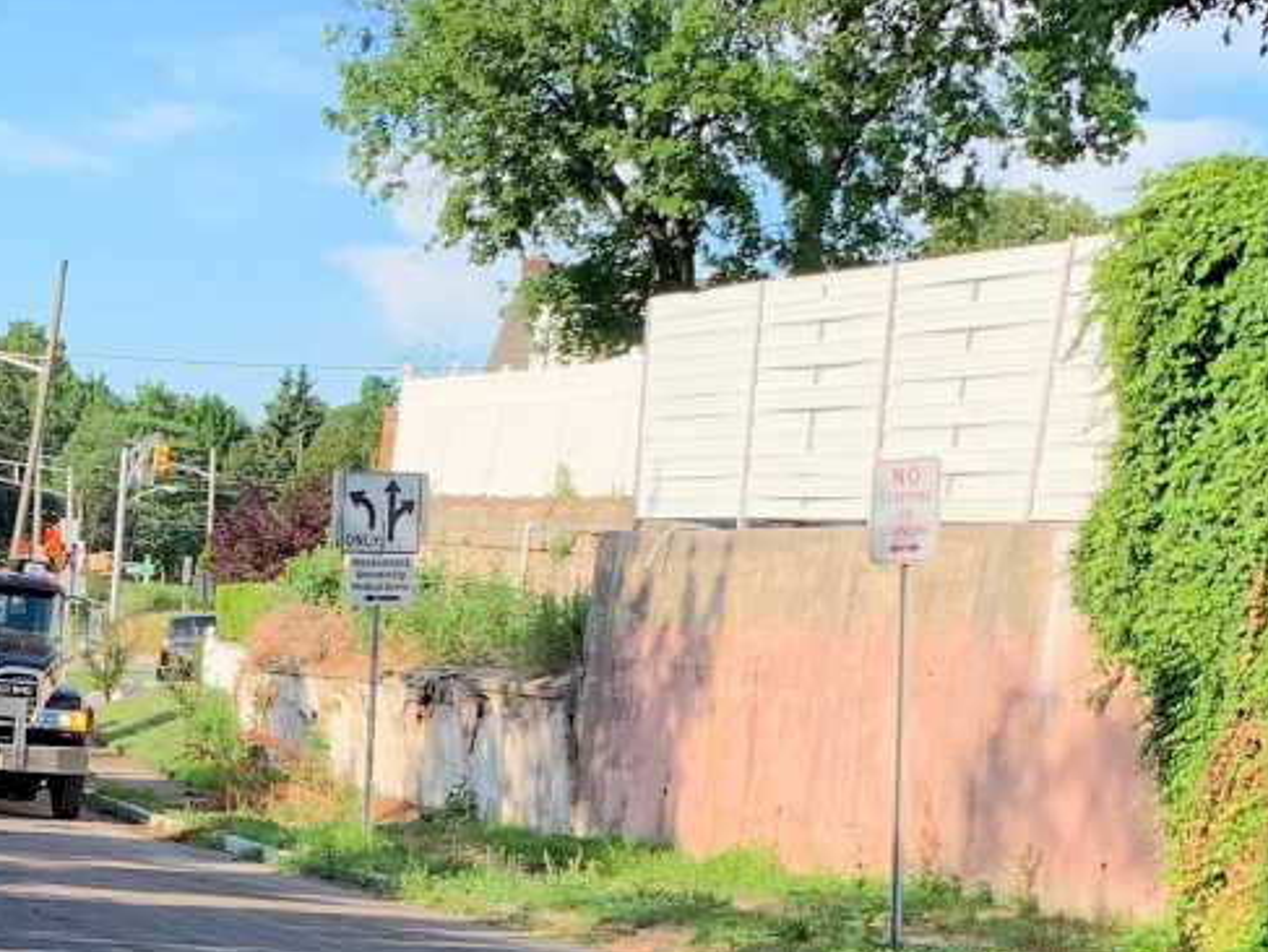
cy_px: 1021
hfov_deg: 22.2
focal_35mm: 86
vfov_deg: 16.7
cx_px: 128
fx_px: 3153
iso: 25
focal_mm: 4.25
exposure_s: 1/783
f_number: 1.8
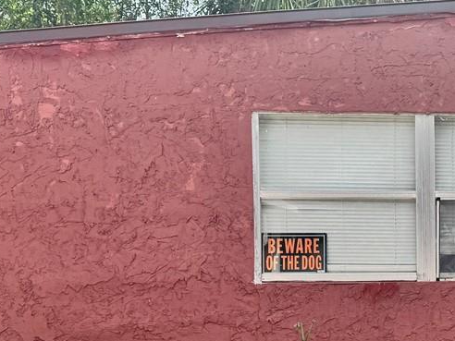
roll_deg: -0.4
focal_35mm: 78
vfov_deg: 18.8
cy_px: 259
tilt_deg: -3.4
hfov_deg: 23.3
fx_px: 1025
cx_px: 519
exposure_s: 1/2959
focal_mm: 6.76
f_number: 1.78
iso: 80
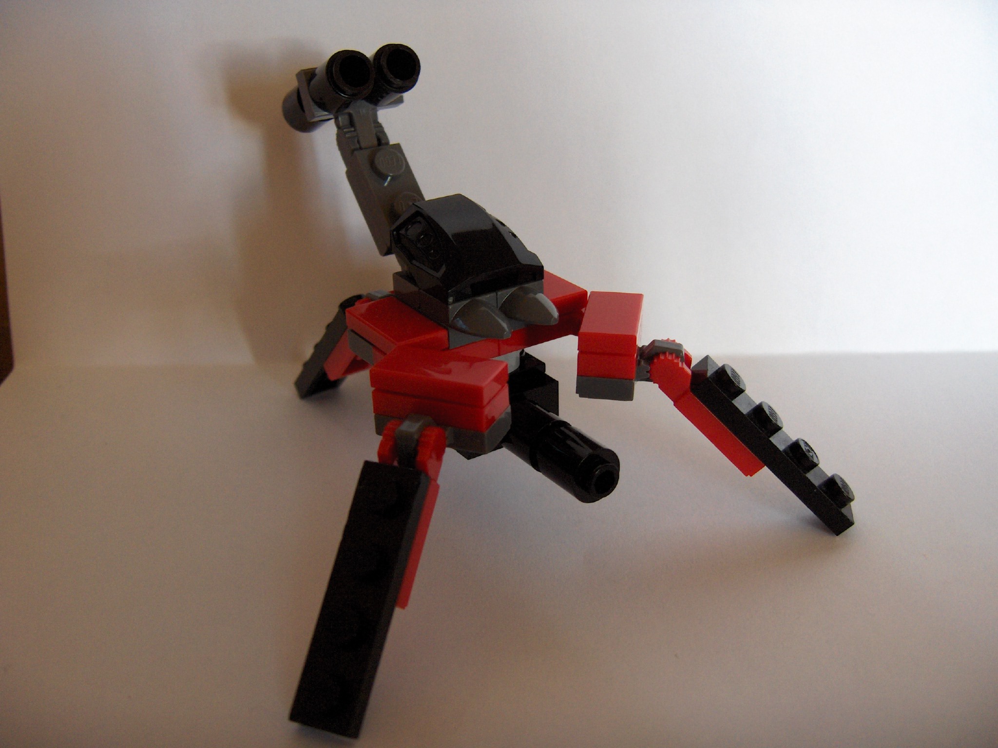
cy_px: 374
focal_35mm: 39
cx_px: 499
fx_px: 1124
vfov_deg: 36.8
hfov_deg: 47.9
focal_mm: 8
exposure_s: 1/37.1
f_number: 2.8
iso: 200
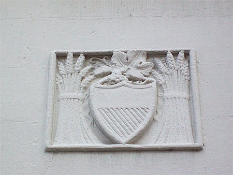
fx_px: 727
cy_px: 88
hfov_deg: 18.2
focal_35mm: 108
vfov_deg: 13.7
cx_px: 116
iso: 345
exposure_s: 1/257
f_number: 4.8
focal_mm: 18
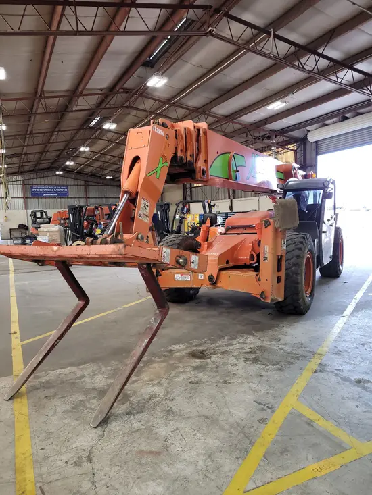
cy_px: 248
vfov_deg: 67.3
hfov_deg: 53.1
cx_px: 186
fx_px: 372
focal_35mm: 26
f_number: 1.8
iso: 64
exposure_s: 1/60
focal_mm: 5.4
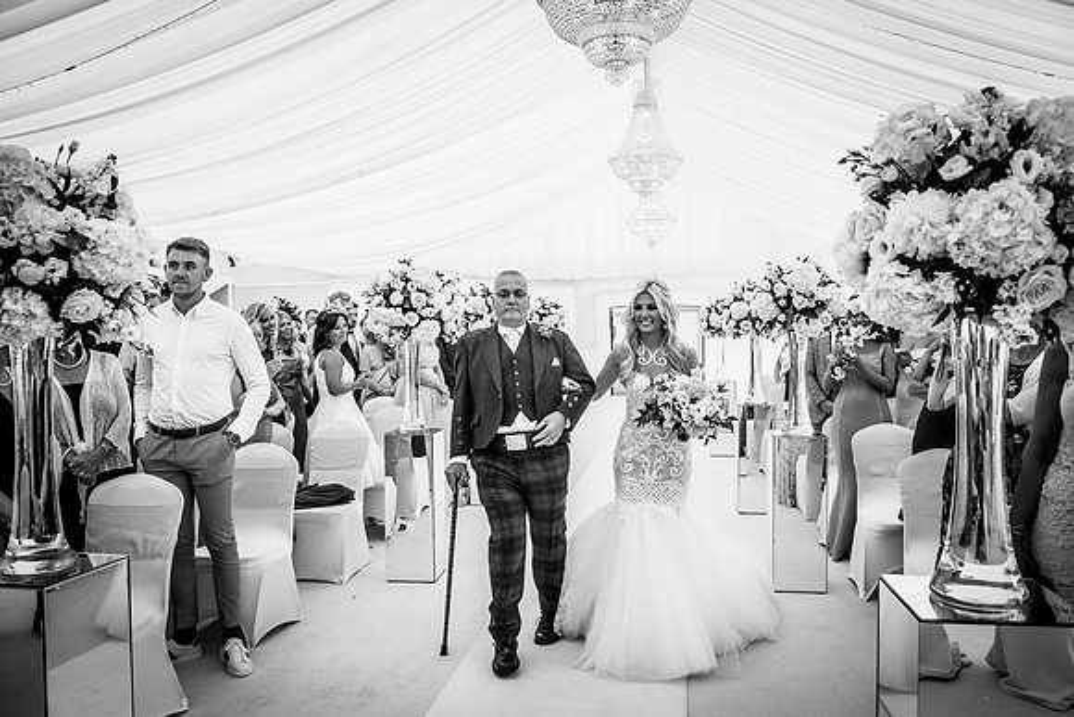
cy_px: 358
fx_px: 835
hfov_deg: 65.5
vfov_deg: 46.4
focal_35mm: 28
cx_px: 537
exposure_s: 1/500
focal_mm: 28
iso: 640
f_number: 5.6
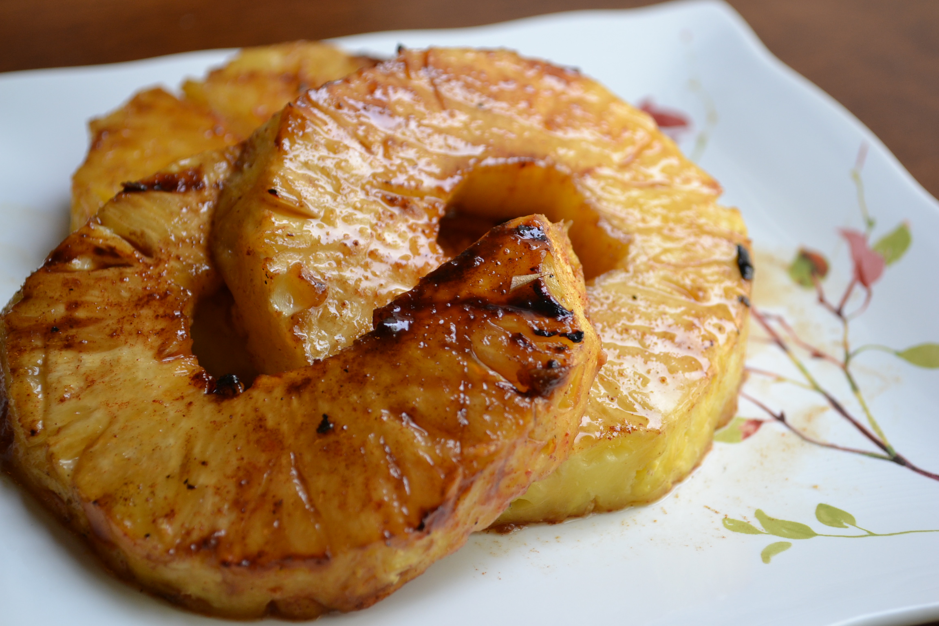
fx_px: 1565
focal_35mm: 60
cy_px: 313
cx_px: 470
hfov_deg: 33.4
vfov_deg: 22.6
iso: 400
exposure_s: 1/125
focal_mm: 40
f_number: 5.3
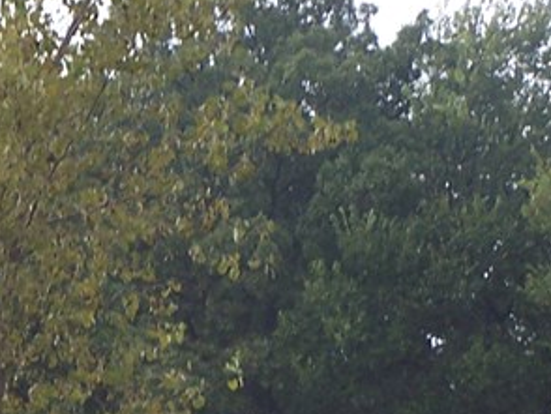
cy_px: 335
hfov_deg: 4.8
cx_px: -131
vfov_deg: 3.7
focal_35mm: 407
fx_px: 6484
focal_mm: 19.4
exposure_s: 1/90
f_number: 3.2
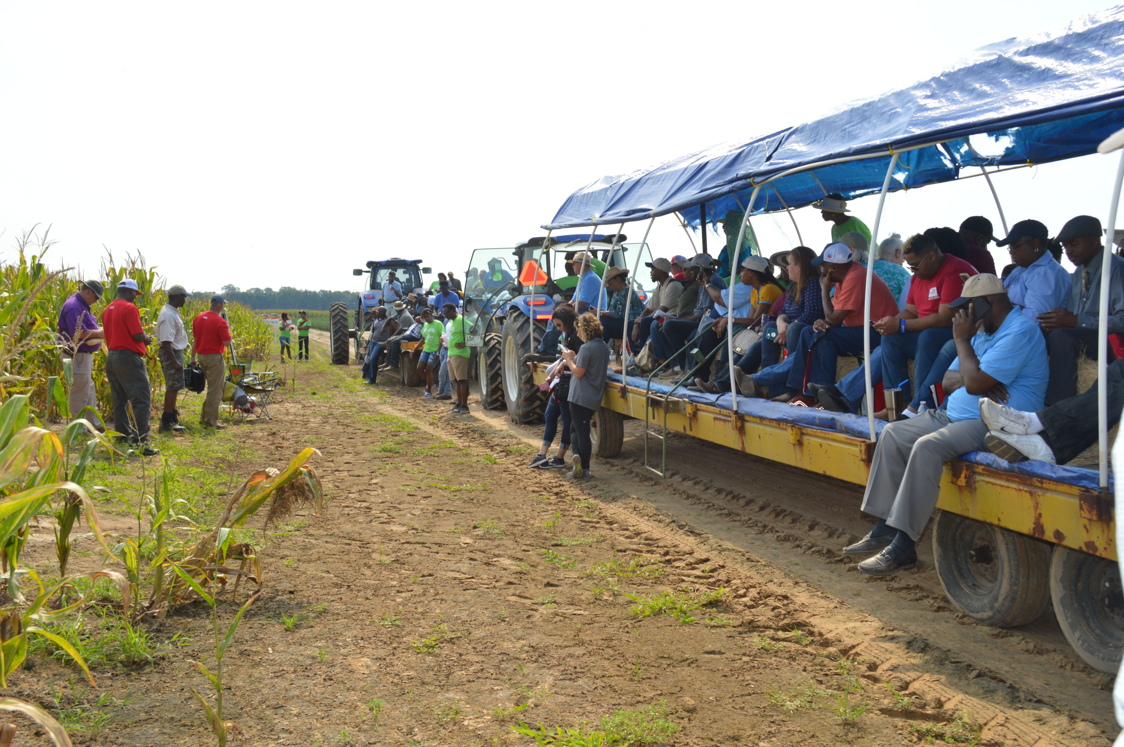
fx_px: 1123
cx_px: 562
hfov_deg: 53.2
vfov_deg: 36.8
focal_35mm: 36
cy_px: 374
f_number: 9
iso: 100
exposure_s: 1/200
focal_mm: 24
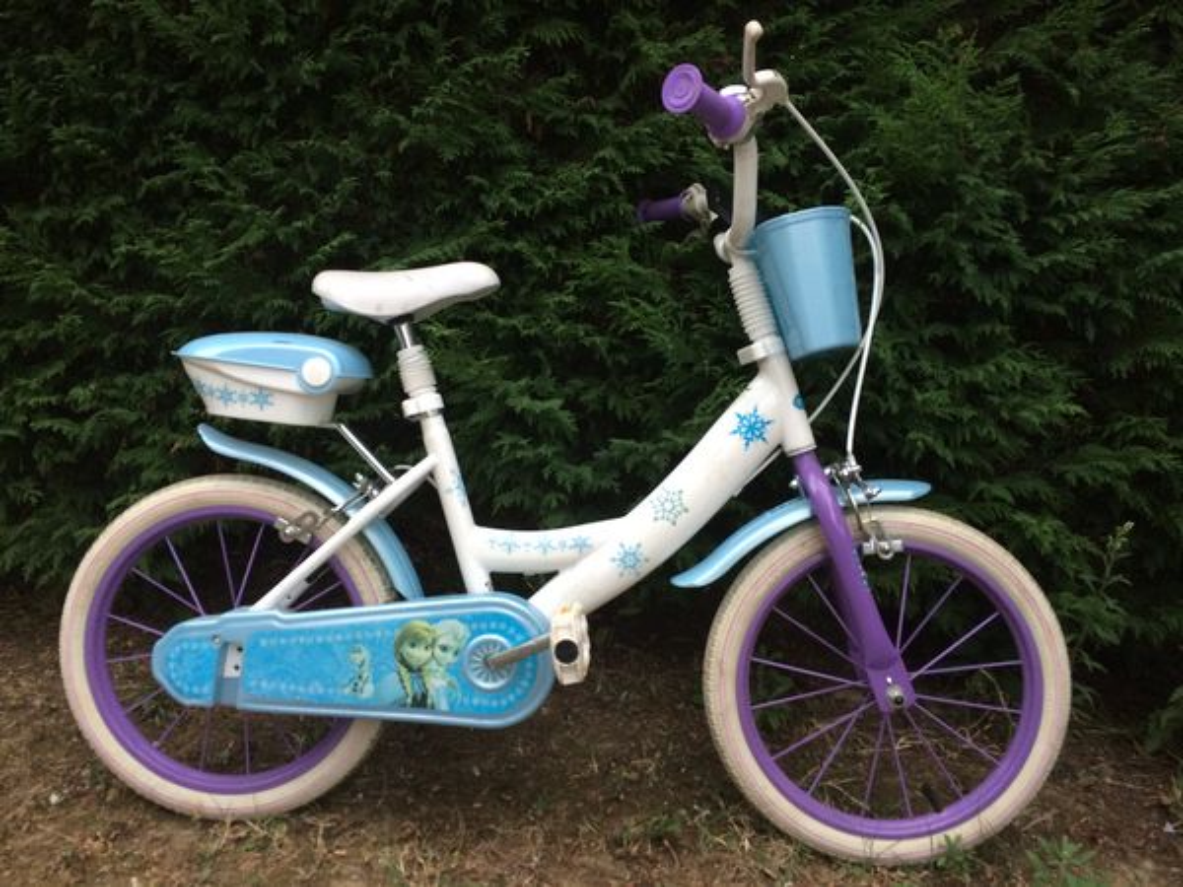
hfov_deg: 61.7
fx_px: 991
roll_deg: -5.0
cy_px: 444
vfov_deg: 48.2
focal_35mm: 29
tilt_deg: -15.5
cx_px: 592
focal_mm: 4.15
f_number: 2.2
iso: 80
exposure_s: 1/33
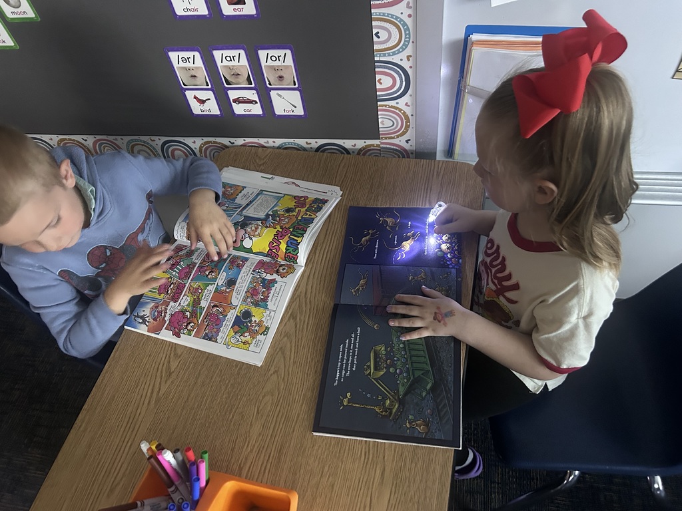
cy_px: 256
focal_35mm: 26
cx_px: 341
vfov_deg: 53.1
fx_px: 512
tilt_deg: -51.9
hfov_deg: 67.3
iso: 640
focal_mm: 5.7
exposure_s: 1/40
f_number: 1.5
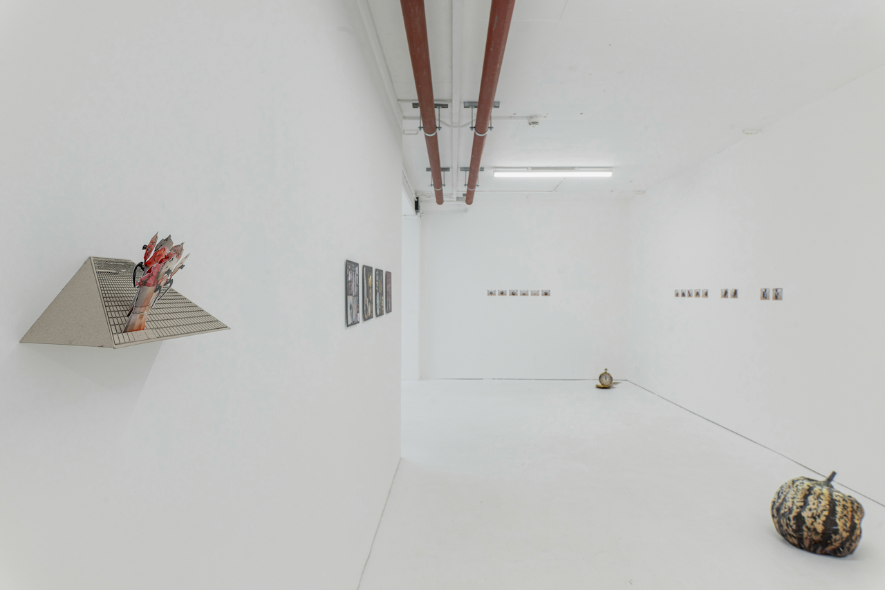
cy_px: 295
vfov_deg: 62.0
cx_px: 442
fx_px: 492
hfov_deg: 84.0
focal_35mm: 20
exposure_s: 1/13
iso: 200
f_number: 13
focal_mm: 20
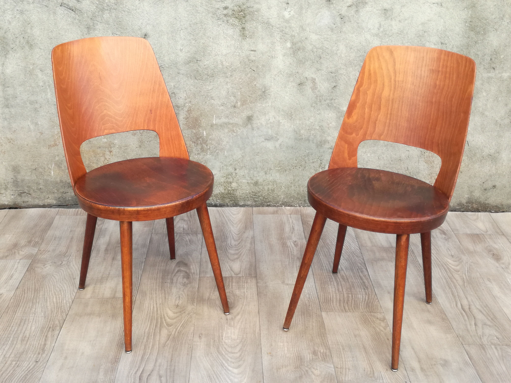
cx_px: 256
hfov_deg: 65.3
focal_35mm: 27
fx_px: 399
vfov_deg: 51.4
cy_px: 192
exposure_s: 1/147
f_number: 2
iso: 50
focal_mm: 3.79
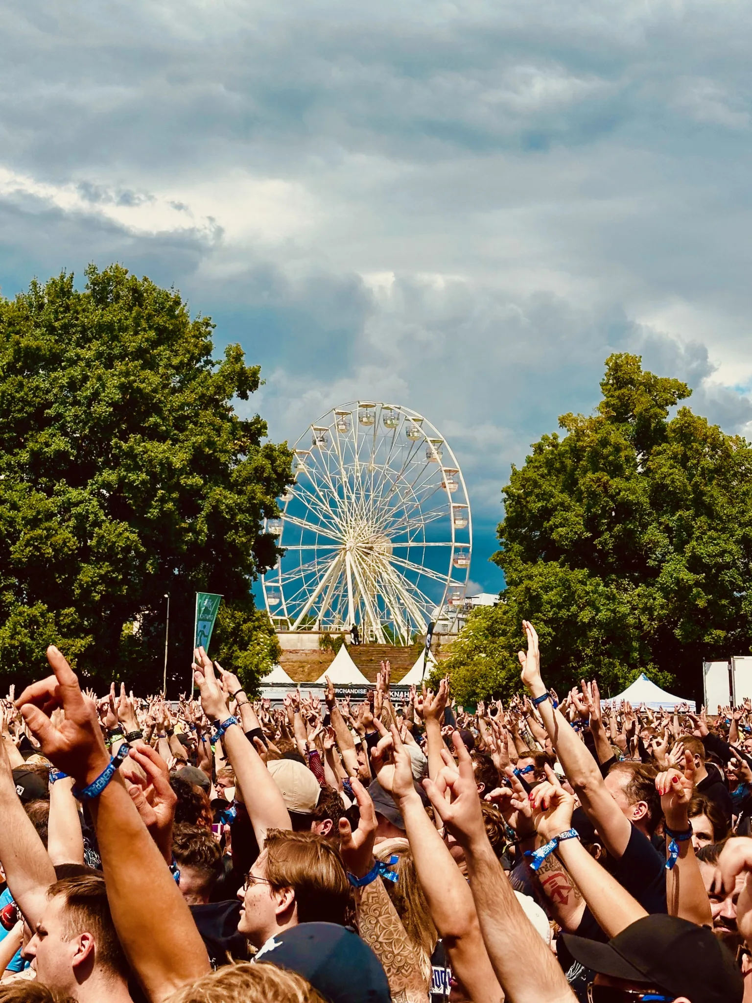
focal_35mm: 48
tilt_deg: +11.7
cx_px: 376
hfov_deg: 30.3
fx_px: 1390
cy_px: 502
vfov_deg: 39.7
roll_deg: -1.4
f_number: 1.78
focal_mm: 6.86
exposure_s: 1/8929
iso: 64
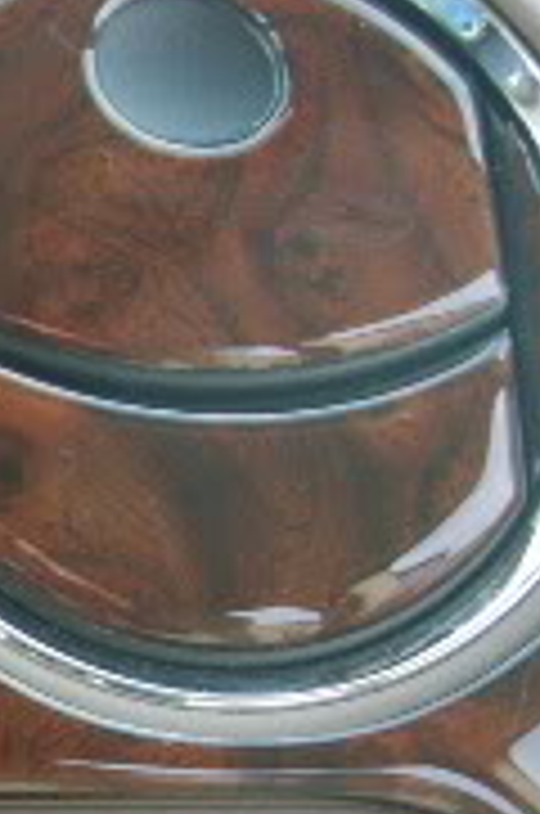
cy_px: 697
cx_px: -590
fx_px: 2913
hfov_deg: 9.8
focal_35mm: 129
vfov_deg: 15.8
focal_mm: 5.8
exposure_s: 1/60
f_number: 2.8
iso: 50
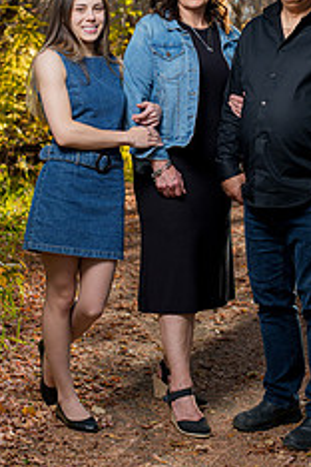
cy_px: 120
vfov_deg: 21.1
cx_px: 269
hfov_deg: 14.1
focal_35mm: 96
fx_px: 1244
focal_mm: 50
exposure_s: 1/160
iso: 400
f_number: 3.5
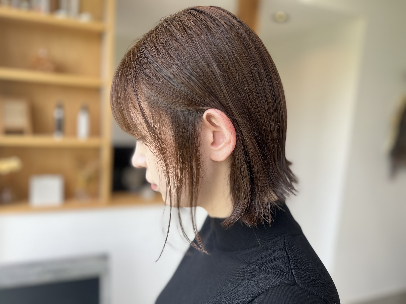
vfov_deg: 53.1
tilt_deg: -8.7
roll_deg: -4.2
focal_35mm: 26
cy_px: 152
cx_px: 203
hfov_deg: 67.3
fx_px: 305
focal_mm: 5.7
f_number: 1.5
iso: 40
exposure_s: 1/212
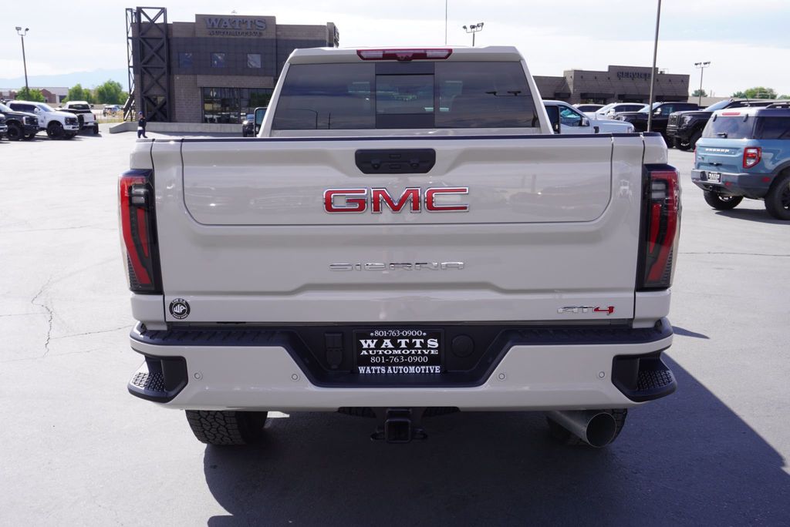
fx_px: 725
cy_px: 264
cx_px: 395
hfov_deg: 57.2
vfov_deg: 40.0
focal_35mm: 33
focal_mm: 22
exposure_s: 1/160
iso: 100
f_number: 6.3
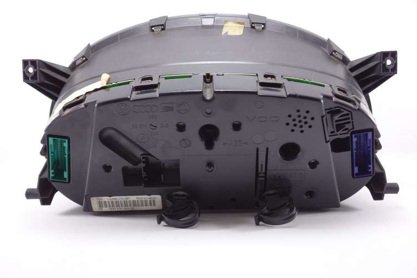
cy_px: 138
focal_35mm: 42
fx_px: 486
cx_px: 204
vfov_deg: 31.9
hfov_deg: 46.4
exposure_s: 1/50
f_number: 2.8
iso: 250
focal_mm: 15.28
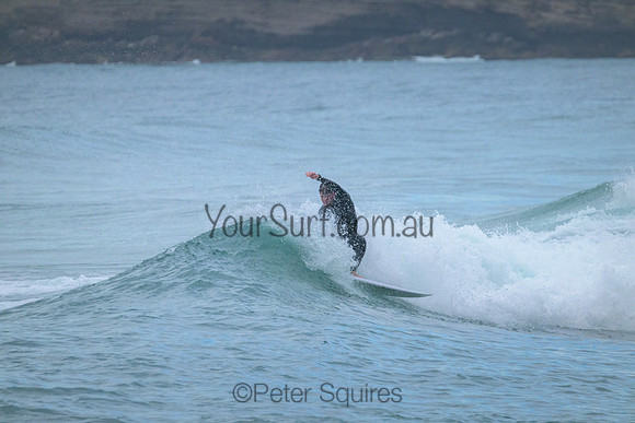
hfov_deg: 3.4
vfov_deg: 2.3
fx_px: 10762
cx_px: 318
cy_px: 212
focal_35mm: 610
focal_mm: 610
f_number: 11
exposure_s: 1/1250
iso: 3600
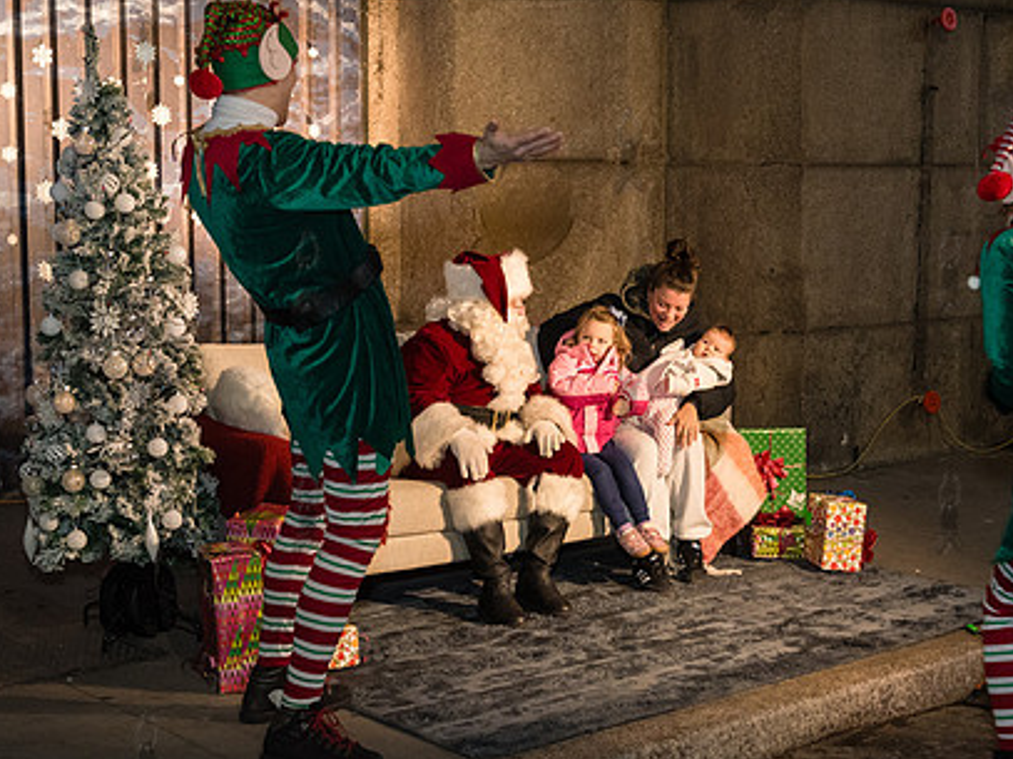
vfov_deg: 23.3
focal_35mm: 63
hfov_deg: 30.6
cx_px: 639
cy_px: 390
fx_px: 1843
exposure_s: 1/160
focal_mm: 44
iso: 4000
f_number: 3.5
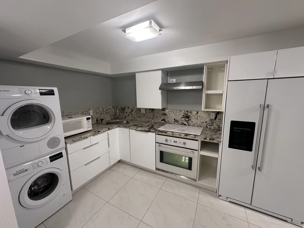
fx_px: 123
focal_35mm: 14
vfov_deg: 85.7
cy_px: 114
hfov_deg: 102.1
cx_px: 152
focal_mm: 2.22
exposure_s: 1/120
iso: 250
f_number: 2.2
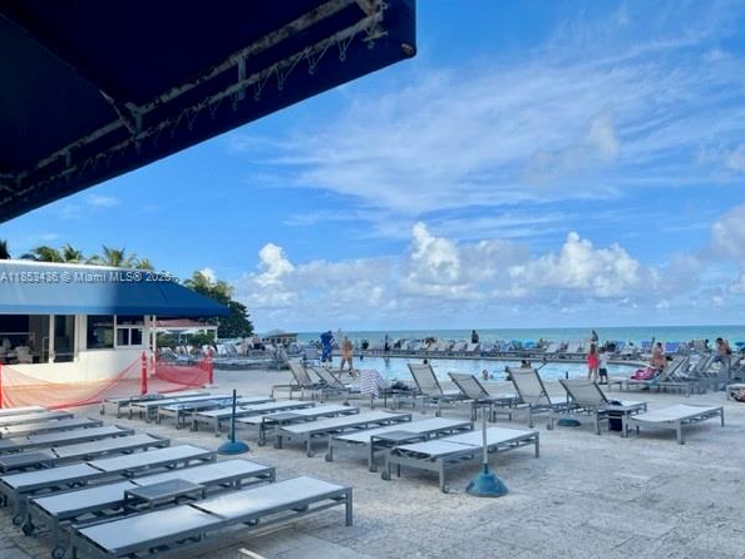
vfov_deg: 49.8
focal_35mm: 28
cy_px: 278
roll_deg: +1.8
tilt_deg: +3.7
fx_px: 603
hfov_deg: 63.4
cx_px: 399
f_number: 1.6
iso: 50
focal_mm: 5.1
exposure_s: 1/4854
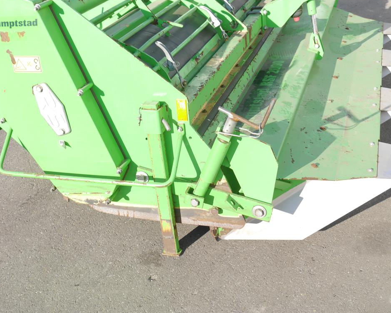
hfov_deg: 36.6
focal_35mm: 51
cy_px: 154
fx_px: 590
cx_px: 180
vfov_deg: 29.7
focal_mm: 24
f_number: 6.3
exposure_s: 1/200
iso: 160
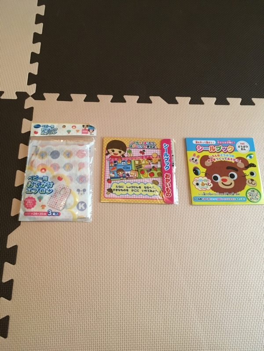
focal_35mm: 29
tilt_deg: -70.1
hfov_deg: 48.2
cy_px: 176
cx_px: 132
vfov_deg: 61.7
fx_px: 295
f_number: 2.2
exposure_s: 1/30
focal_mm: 4.15
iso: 200
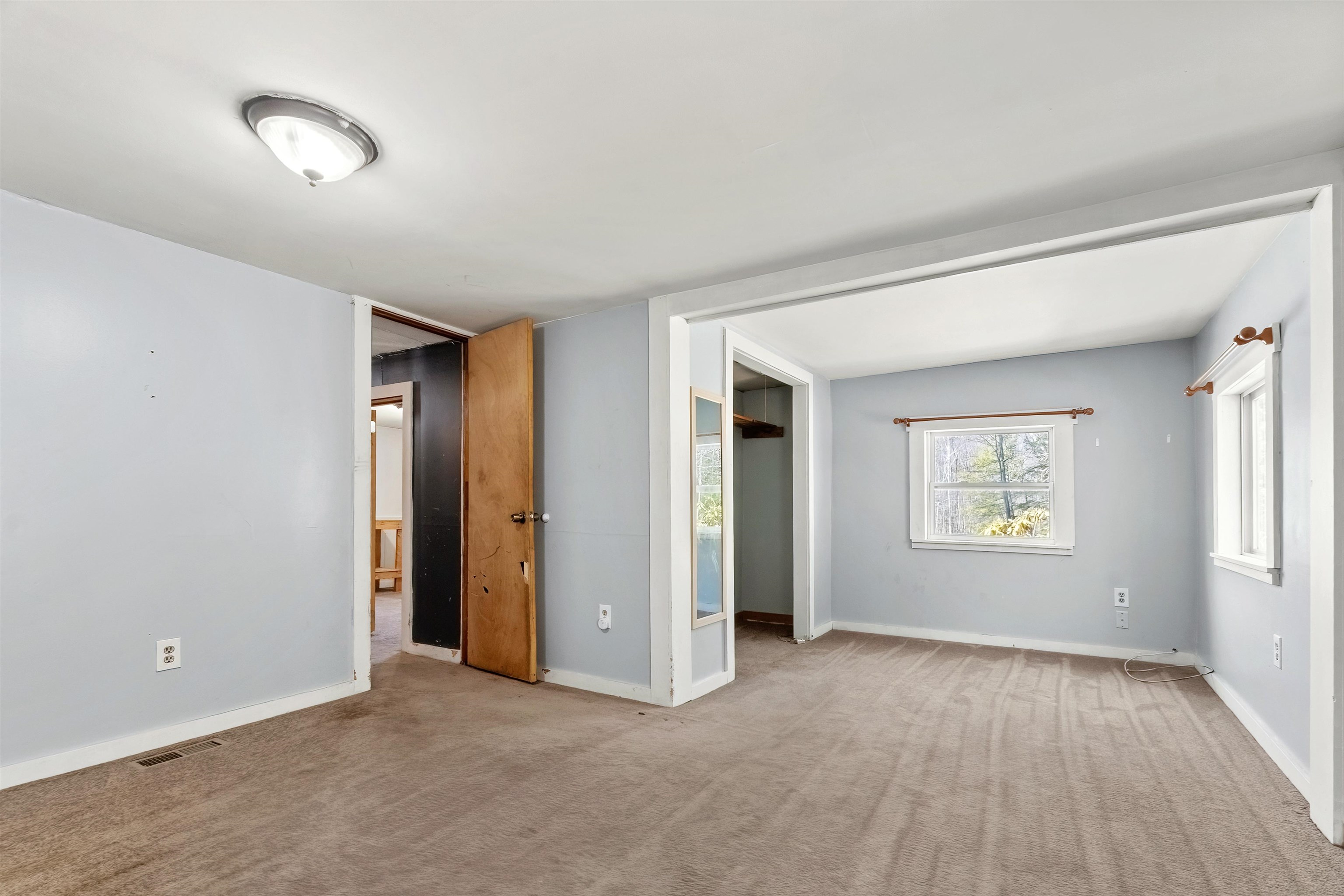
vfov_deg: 77.3
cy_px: 448
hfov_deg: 100.4
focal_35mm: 15
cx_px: 672
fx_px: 560
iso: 400
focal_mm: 10
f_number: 9
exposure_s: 1/3
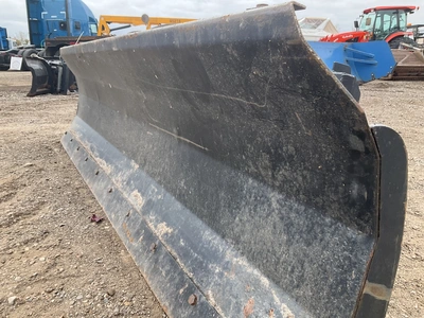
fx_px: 355
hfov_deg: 61.7
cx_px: 212
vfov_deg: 48.2
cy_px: 159
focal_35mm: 29
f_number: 1.8
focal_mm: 3
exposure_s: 1/370
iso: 25
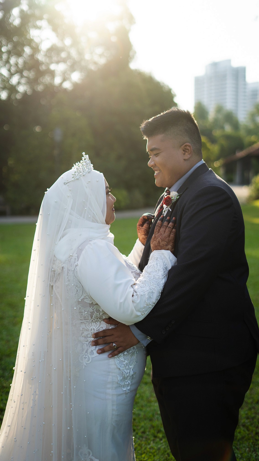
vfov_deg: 39.2
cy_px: 228
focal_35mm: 53
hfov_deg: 22.6
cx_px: 127
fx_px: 647
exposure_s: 1/2500
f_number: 2.2
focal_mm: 50
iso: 250
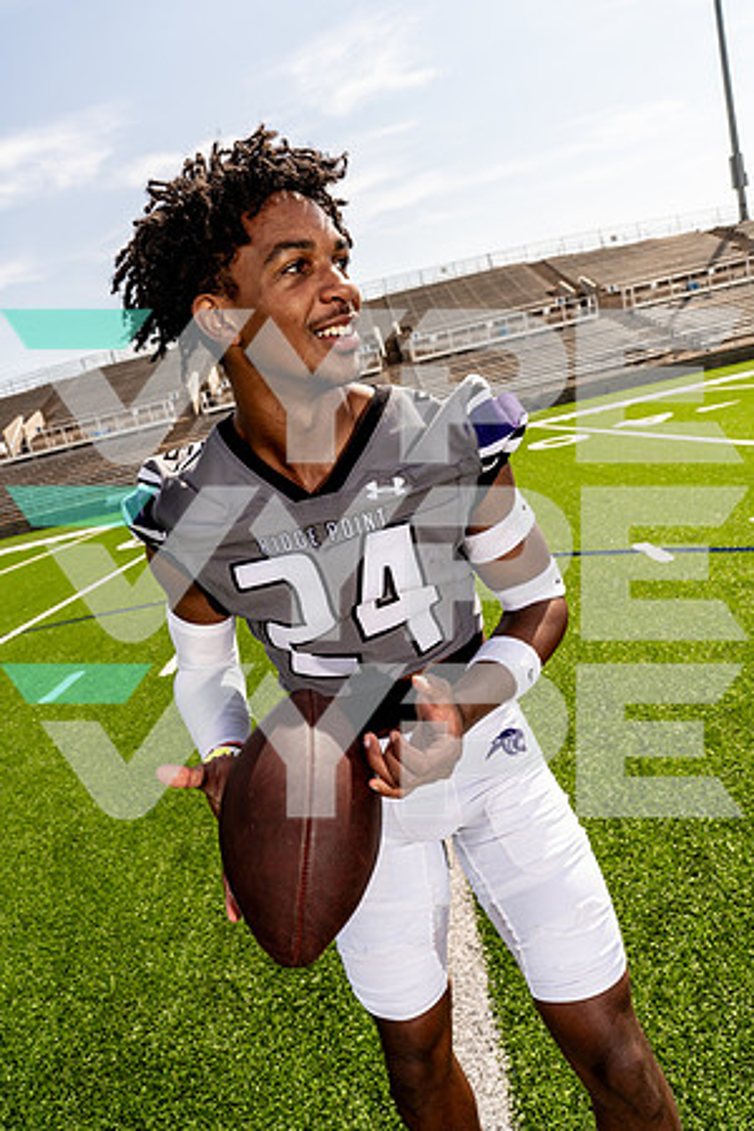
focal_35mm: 24
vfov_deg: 73.7
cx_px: 377
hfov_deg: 53.1
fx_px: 754
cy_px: 566
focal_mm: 24
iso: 100
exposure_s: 1/250
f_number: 7.1
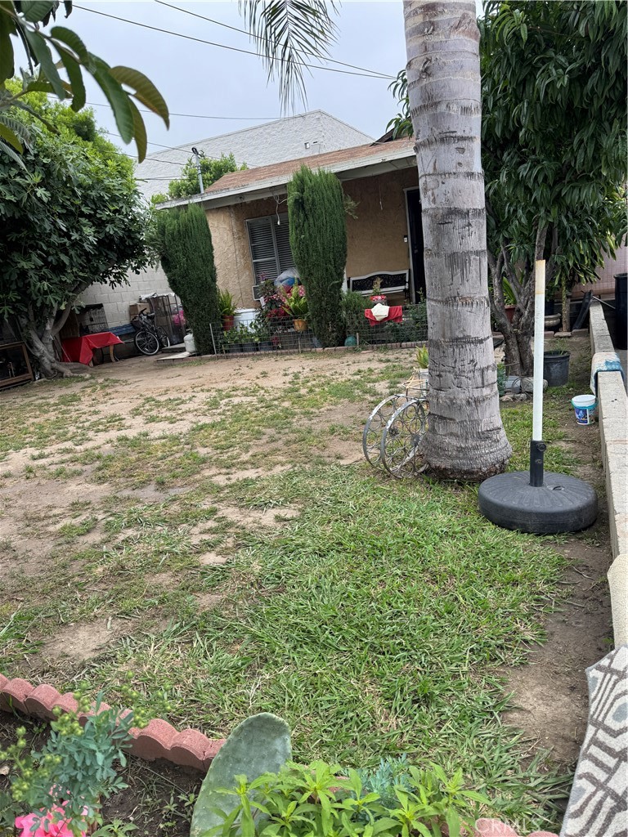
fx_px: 581
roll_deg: +6.8
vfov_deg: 71.6
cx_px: 314
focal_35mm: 24
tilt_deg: -13.2
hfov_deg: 56.8
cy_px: 418
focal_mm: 6.76
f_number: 1.78
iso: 80
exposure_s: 1/394
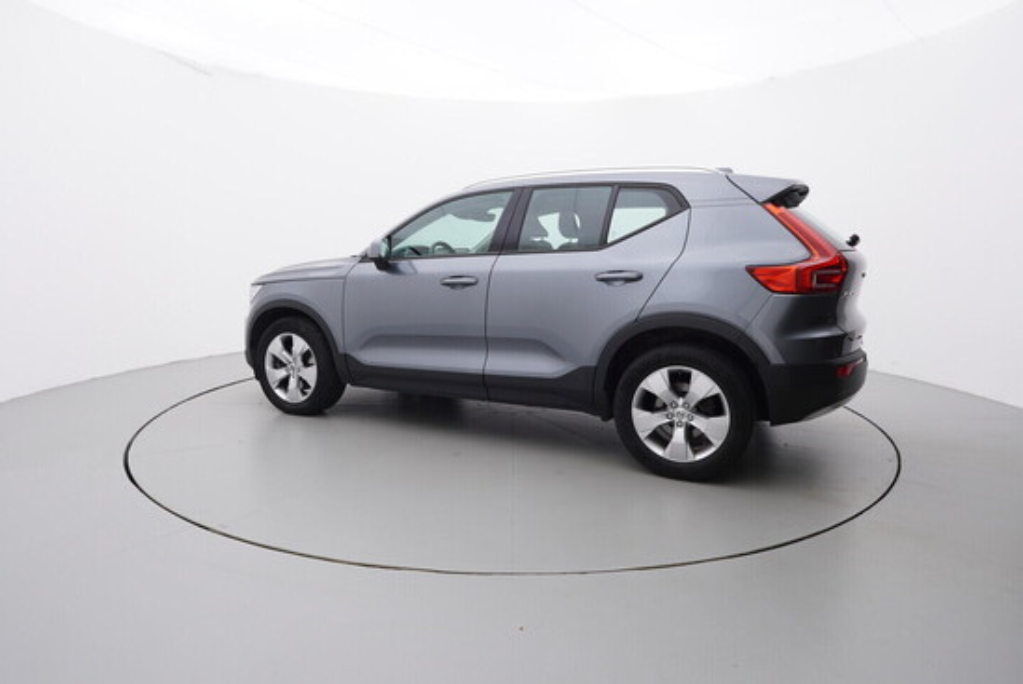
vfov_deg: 56.2
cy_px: 342
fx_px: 640
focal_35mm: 22
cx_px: 512
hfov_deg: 77.3
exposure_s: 1/80
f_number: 5
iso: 200
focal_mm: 15
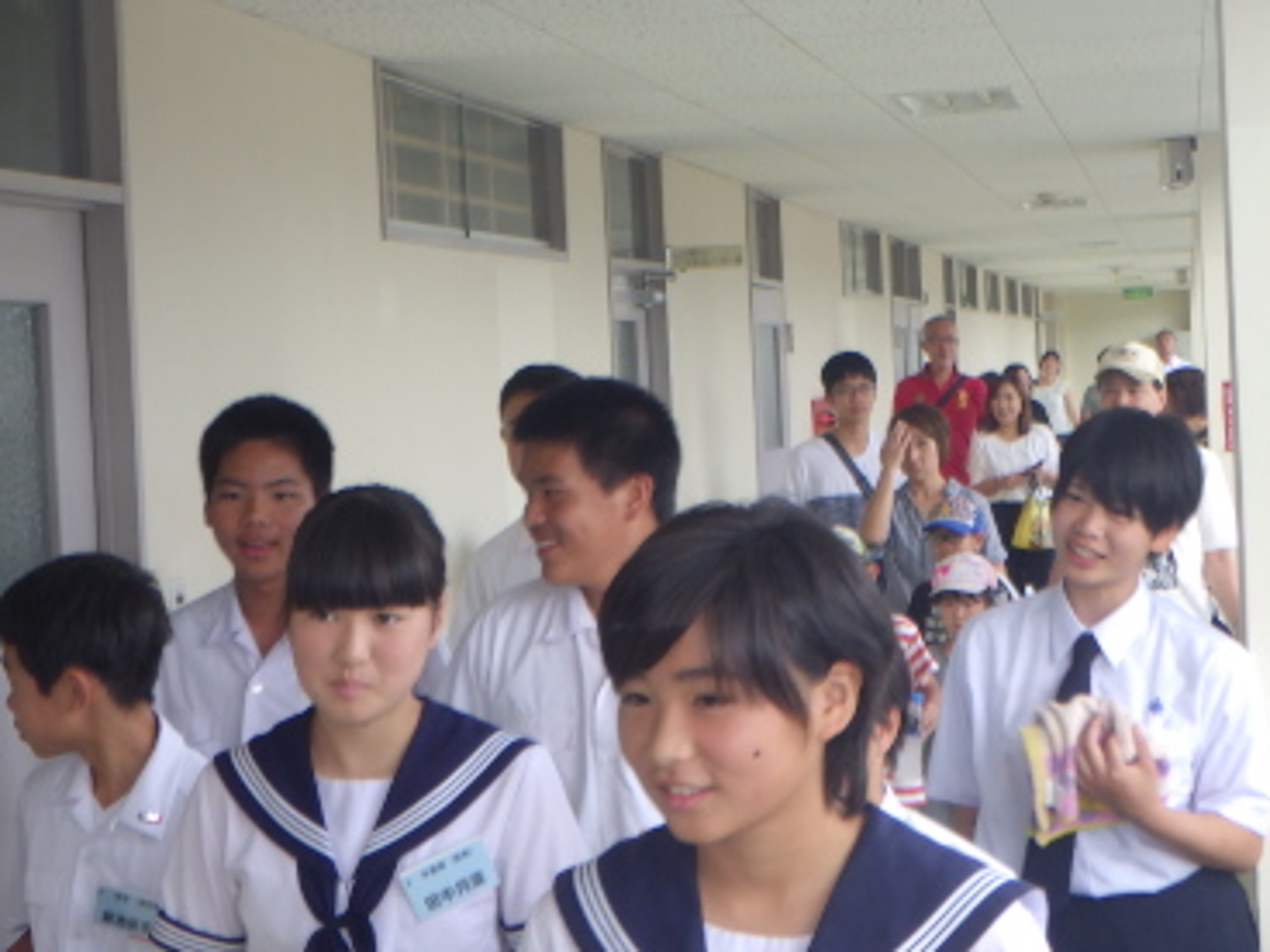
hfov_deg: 26.6
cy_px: 352
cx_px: 825
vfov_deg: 20.1
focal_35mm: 73
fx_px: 2678
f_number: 4.2
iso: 125
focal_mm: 7.5
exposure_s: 1/100
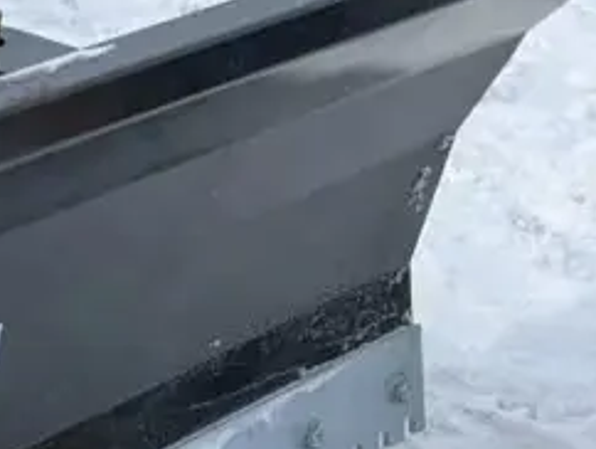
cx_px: -542
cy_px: 521
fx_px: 1775
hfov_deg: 15.7
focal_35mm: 103
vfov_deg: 14.0
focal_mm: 5.7
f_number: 1.5
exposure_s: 1/6211
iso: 50
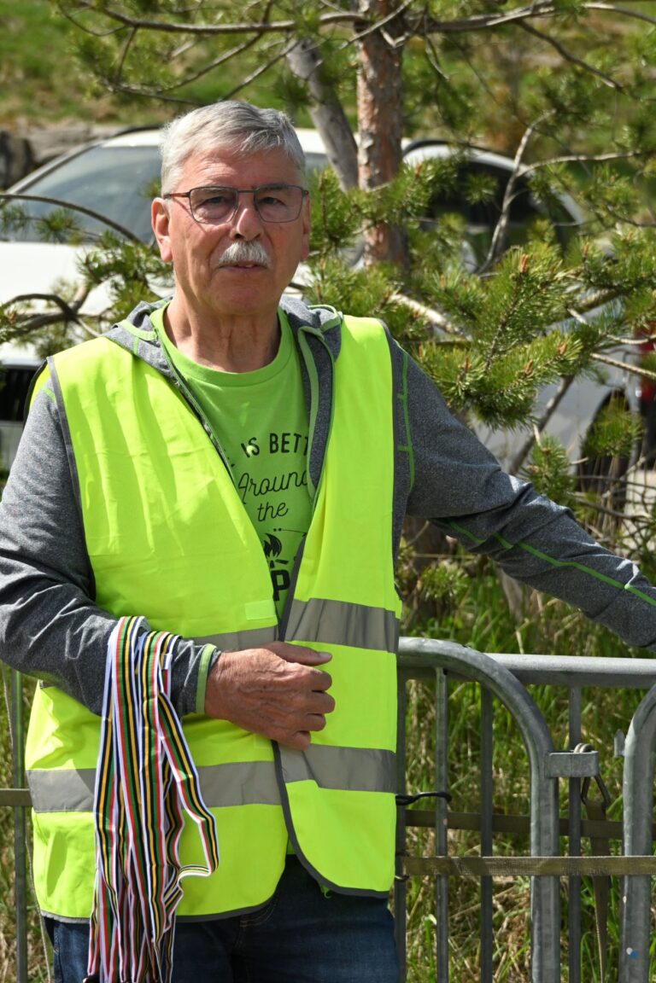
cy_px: 492
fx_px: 2870
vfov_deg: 19.5
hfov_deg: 13.0
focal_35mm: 105
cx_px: 328
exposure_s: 1/4000
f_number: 6
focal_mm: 70
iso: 1000
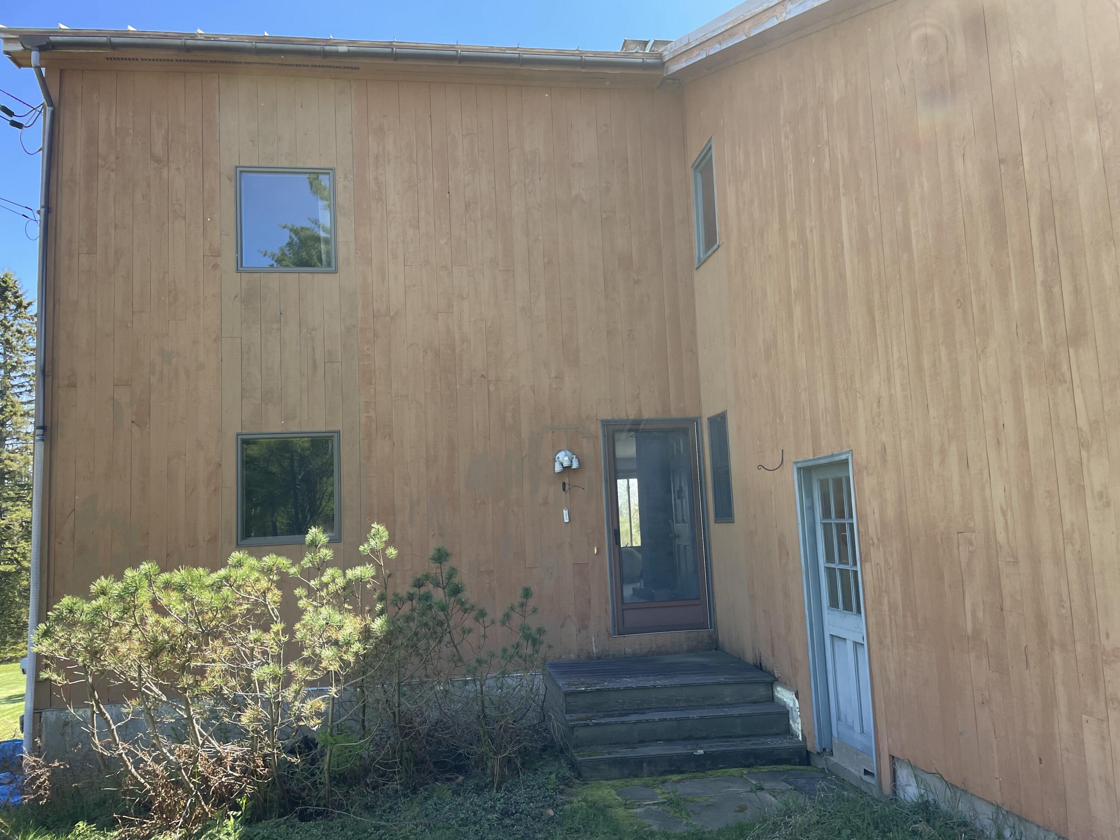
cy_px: 420
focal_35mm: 26
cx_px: 560
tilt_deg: +4.8
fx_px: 841
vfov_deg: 53.1
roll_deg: +3.8
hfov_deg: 67.3
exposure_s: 1/469
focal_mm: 4.2
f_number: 1.6
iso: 32
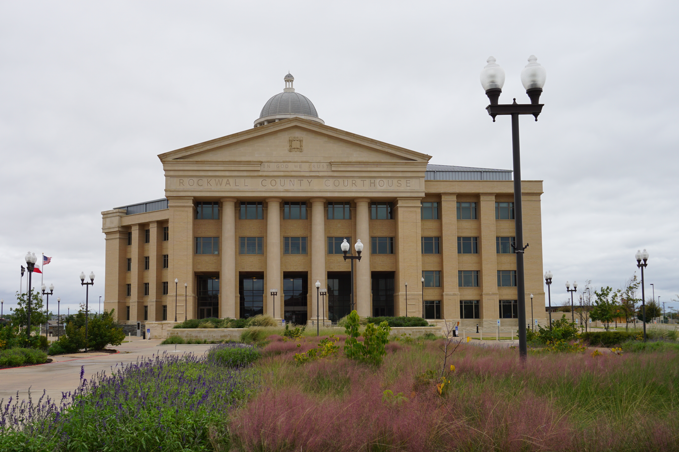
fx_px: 727
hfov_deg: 50.0
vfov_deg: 34.5
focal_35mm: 39
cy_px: 249
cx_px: 317
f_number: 9
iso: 100
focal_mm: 23
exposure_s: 1/100
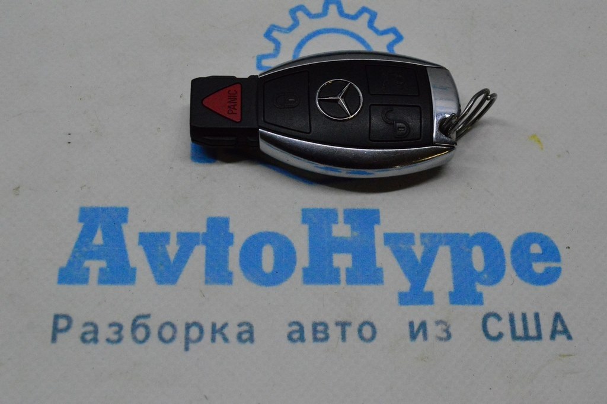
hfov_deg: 41.1
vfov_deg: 28.0
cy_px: 202
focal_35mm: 48
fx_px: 809
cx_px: 304
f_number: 11
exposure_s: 1/500
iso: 6400
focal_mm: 32
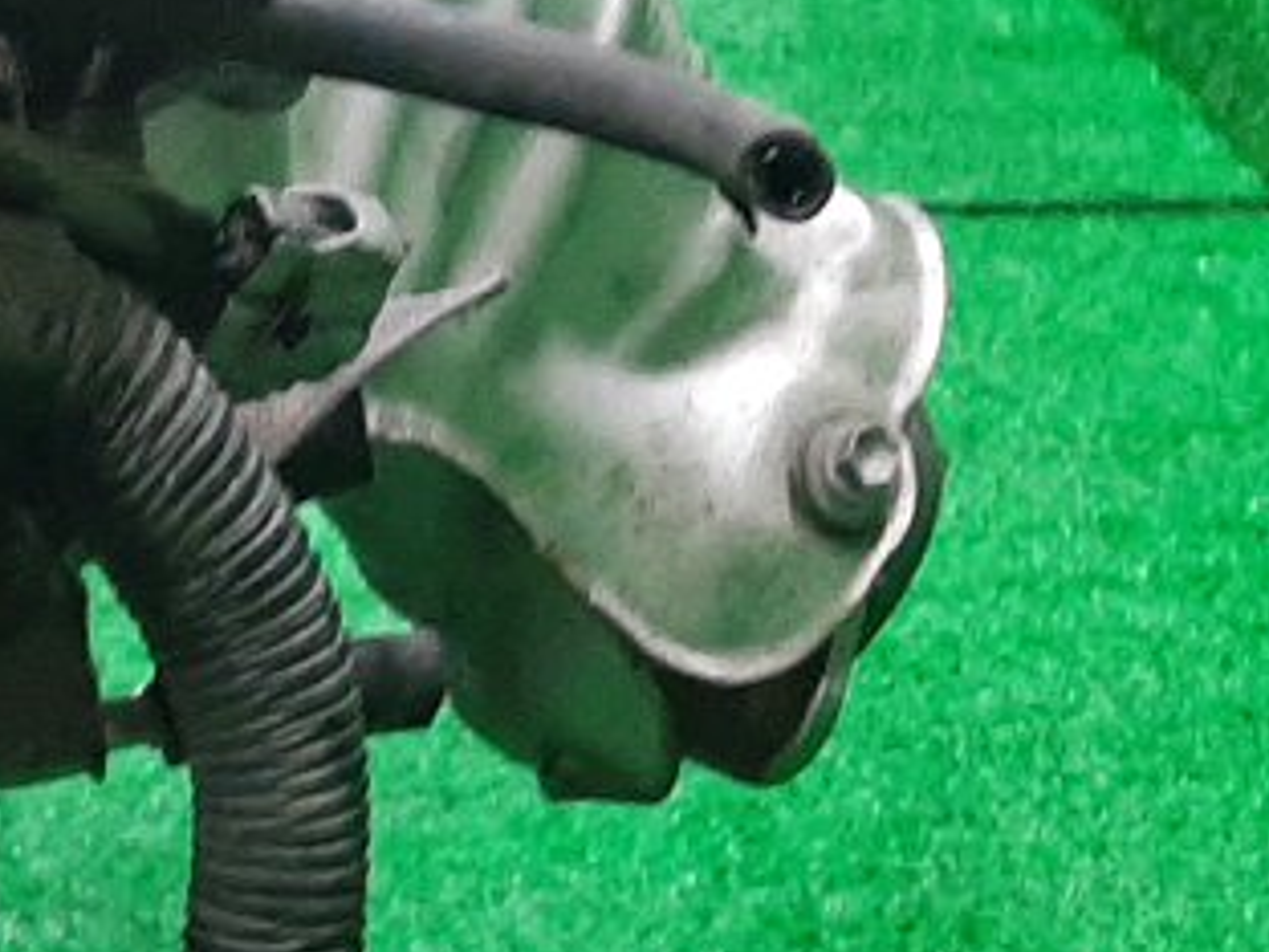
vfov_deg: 11.3
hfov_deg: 15.1
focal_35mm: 120
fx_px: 4399
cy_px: 1839
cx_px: -700
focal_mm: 3.93
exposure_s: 1/50
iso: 230
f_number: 1.7
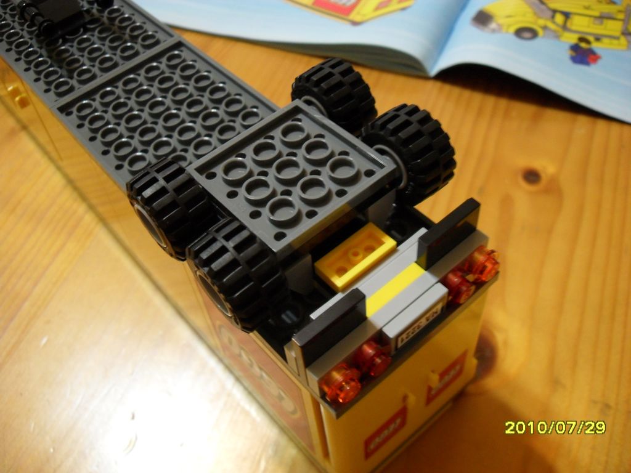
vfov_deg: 40.7
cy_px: 236
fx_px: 638
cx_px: 316
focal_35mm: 35
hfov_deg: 52.6
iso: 200
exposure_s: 1/3
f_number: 2.8
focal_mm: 6.2
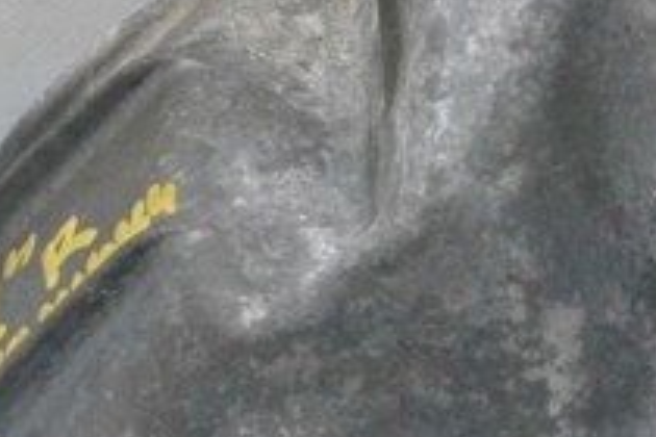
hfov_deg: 8.6
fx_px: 4337
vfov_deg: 5.8
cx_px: 472
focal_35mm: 238
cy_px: 303
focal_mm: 52
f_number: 10
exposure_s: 1/160
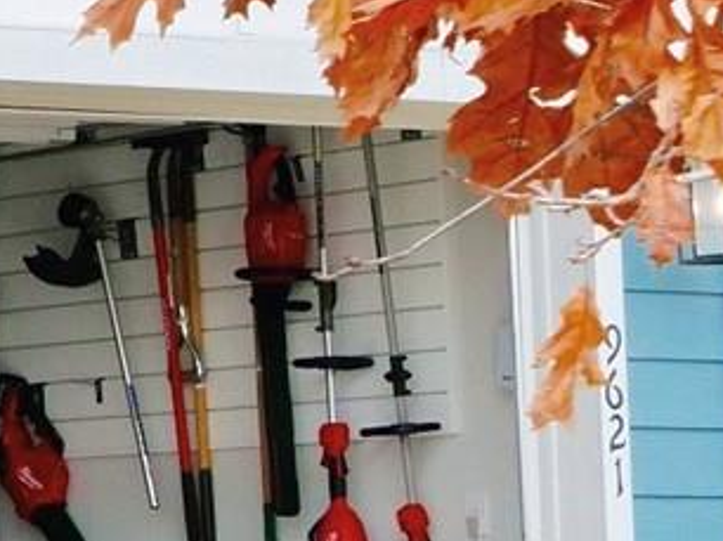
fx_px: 4195
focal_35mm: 201
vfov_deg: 7.4
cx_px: -1595
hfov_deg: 8.1
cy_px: 371
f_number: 5.6
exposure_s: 1/320
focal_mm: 15
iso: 200
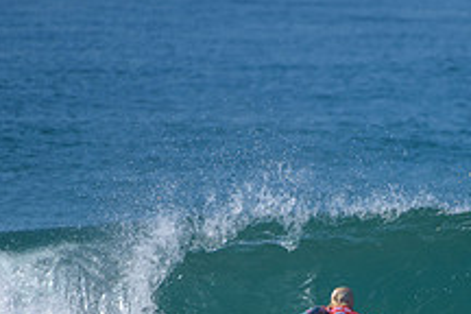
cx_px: 353
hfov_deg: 1.5
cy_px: 343
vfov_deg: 1.0
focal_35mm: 1344
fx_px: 17583
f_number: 5.6
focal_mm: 500
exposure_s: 1/2000
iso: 140
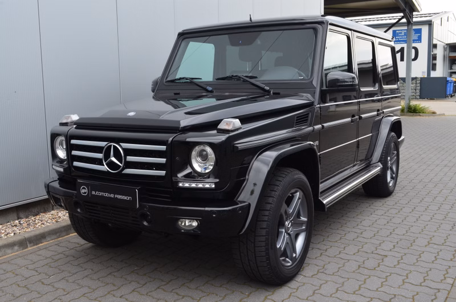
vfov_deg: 36.7
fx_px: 455
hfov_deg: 53.2
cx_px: 228
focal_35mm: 36
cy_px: 151
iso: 400
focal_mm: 24
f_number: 10
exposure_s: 1/60
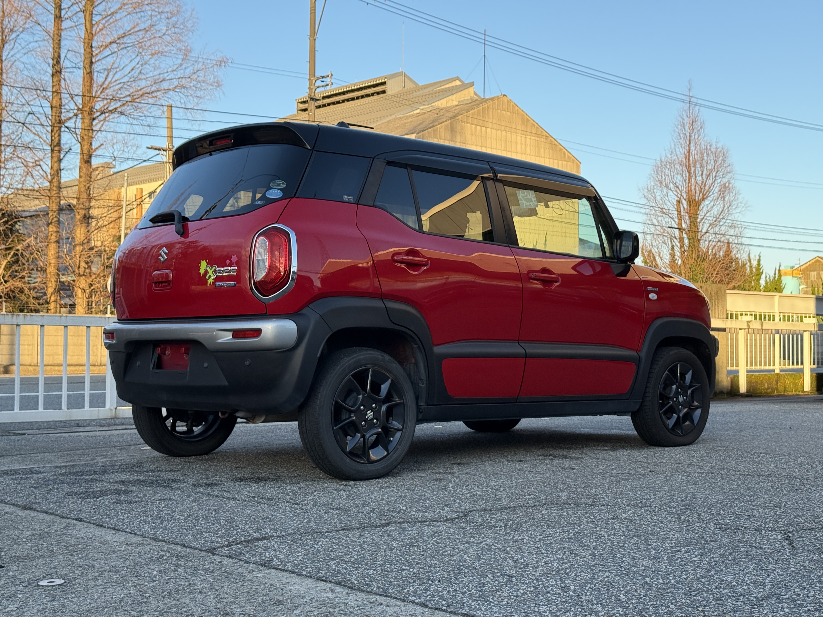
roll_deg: +0.1
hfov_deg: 39.7
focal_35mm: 48
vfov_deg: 30.3
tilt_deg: +2.3
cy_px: 308
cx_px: 412
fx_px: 1141
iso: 80
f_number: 1.78
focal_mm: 6.76
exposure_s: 1/875
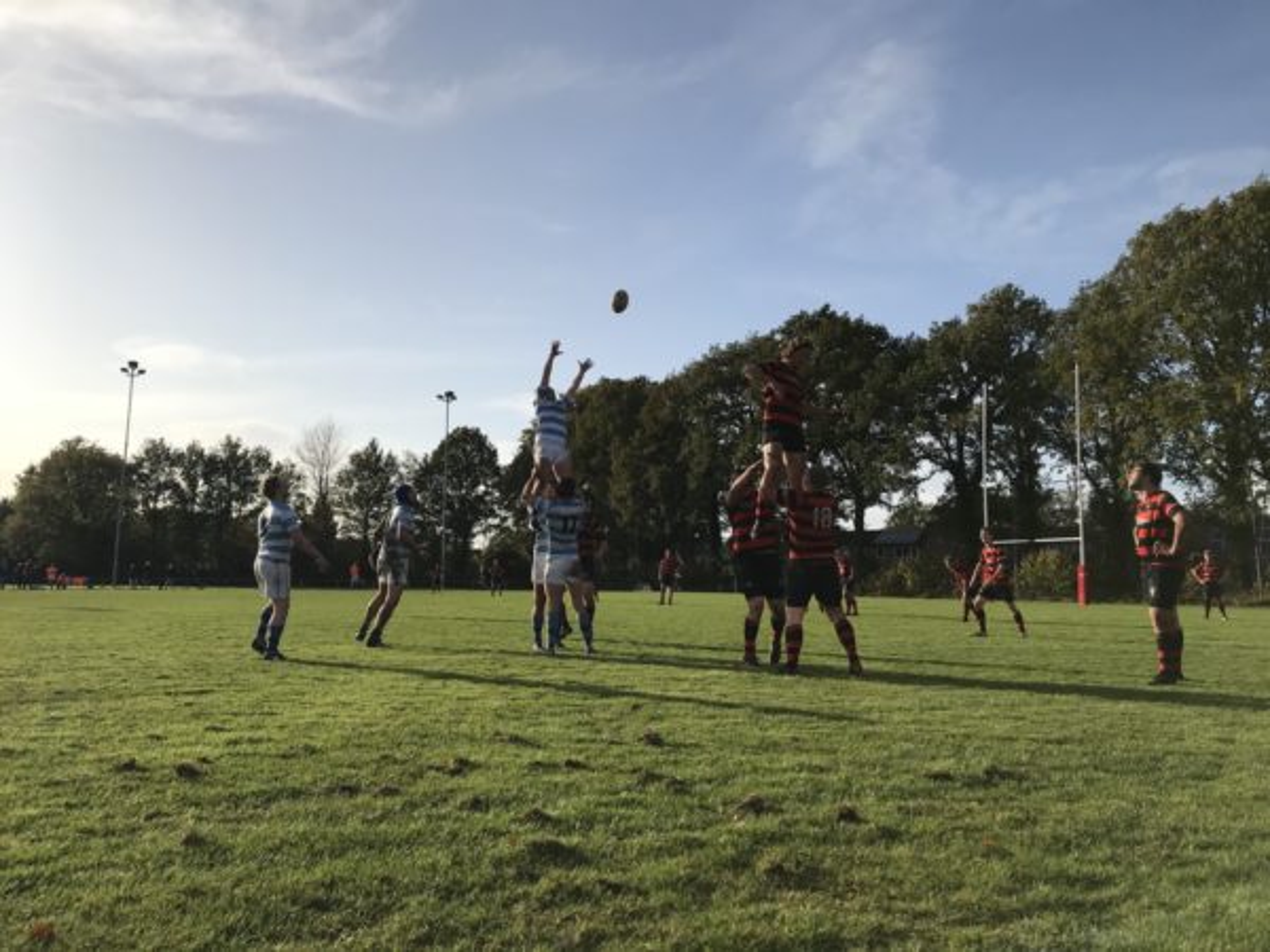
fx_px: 1027
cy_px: 476
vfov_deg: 49.7
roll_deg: -1.8
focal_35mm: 28
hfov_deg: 63.4
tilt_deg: +8.5
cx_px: 635
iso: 20
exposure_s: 1/3690
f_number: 1.8
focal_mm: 3.99
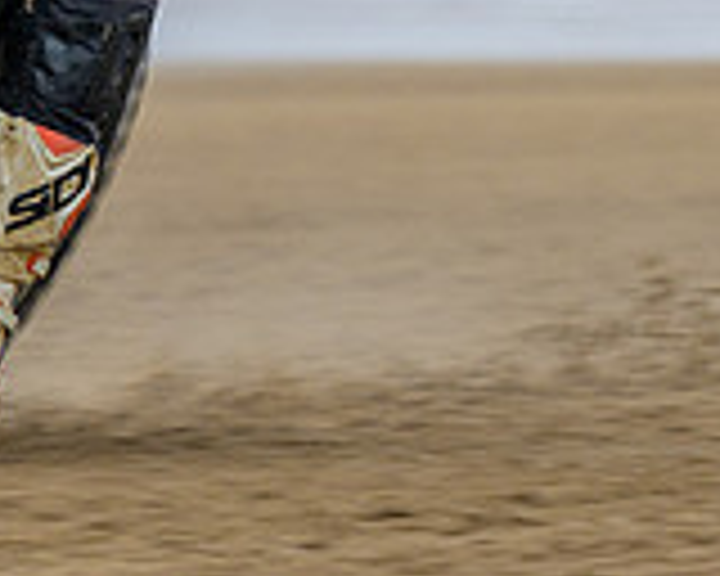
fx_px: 20521
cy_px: -230
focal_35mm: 963
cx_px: -261
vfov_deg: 1.6
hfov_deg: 2.0
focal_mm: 150
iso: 180
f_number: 4
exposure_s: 1/320
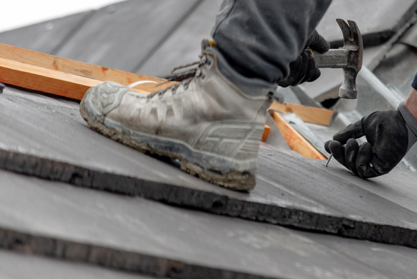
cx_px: 376
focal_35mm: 396
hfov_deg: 5.2
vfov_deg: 3.5
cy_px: 116
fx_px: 4590
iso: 400
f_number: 3.5
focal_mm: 200
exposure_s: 1/500
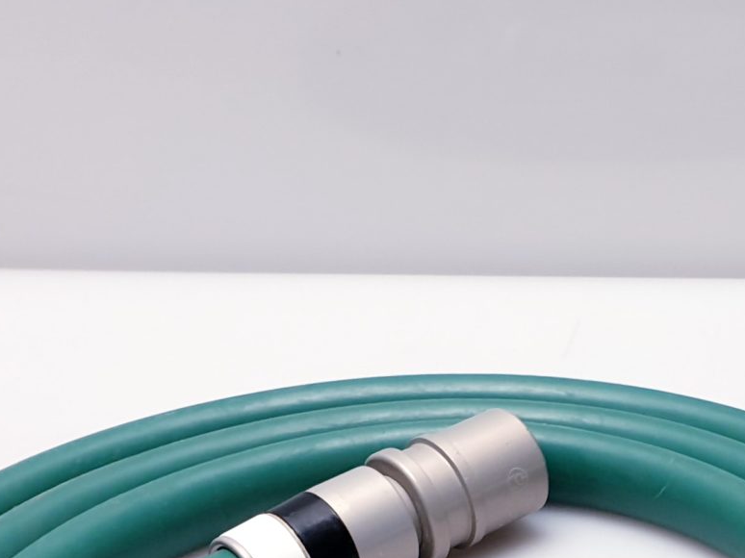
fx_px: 1850
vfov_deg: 15.5
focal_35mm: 86
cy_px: 900
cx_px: 836
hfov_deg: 21.5
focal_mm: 4.3
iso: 80
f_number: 2.4
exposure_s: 1/100
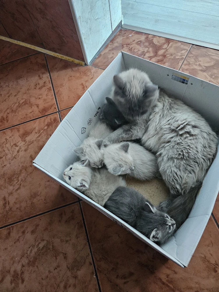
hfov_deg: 58.9
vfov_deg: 73.9
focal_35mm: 23
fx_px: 194
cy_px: 146
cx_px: 110
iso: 800
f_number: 1.7
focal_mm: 6.3
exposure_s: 1/50.3
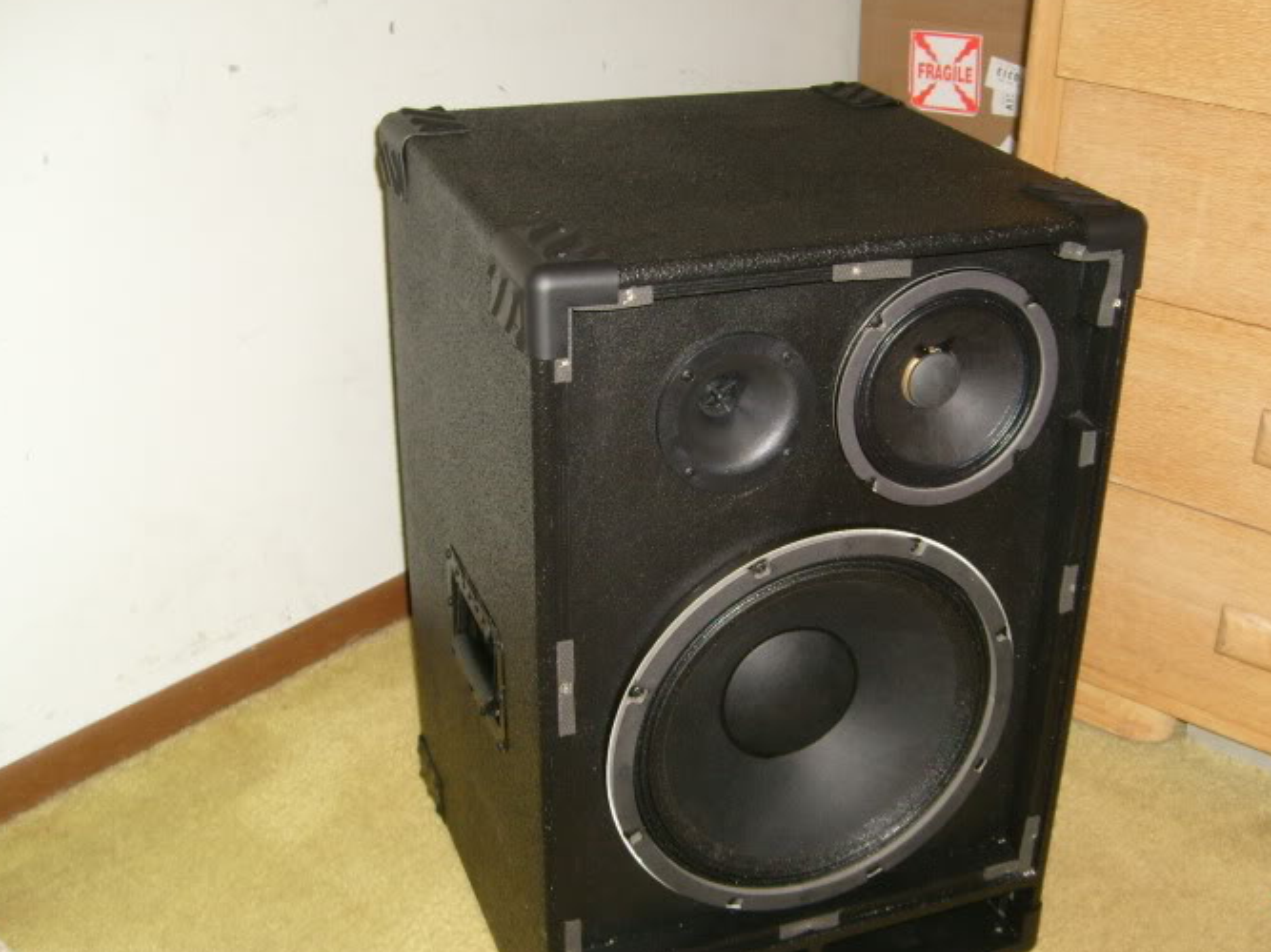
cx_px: 739
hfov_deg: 44.6
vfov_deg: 34.3
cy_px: 514
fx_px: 1542
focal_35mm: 42
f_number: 2.8
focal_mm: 5.8
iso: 100
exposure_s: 1/45
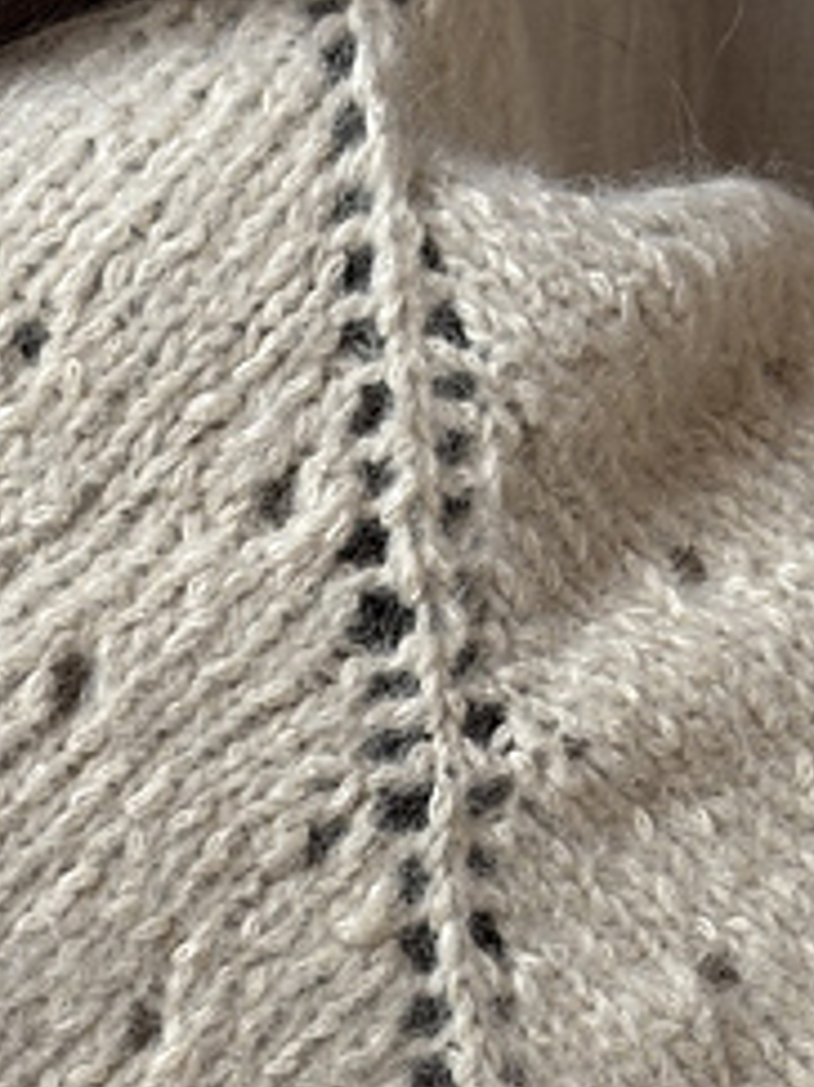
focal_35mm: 137
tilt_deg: -16.5
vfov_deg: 14.3
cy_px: 881
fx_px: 4299
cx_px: 121
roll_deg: -1.0
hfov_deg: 10.8
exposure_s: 1/79
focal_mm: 5.96
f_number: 1.6
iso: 50
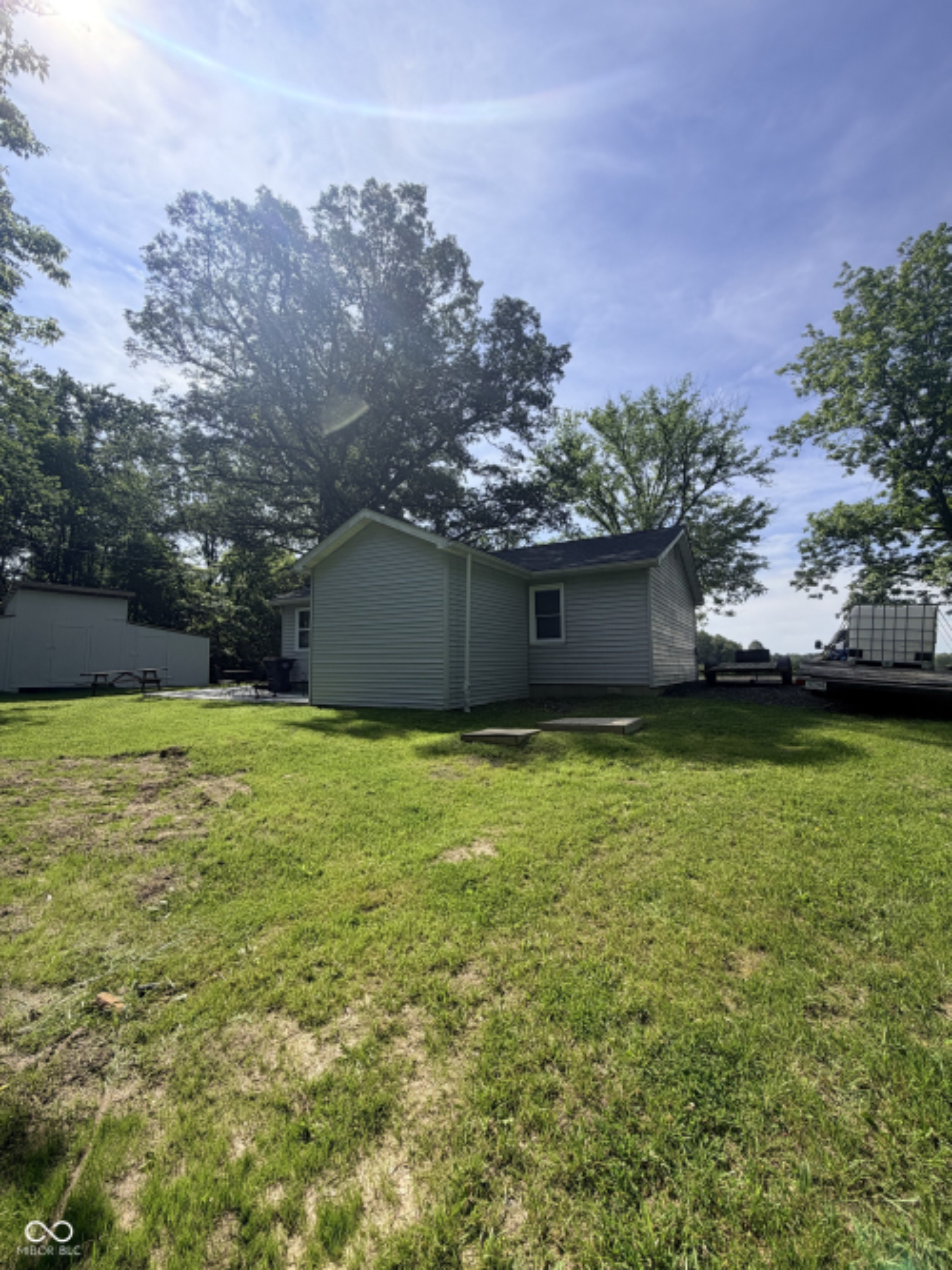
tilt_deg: +4.4
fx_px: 514
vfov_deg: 102.1
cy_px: 635
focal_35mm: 14
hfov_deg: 85.7
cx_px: 476
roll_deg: +0.8
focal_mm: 2.22
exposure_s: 1/1259
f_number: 2.2
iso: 25
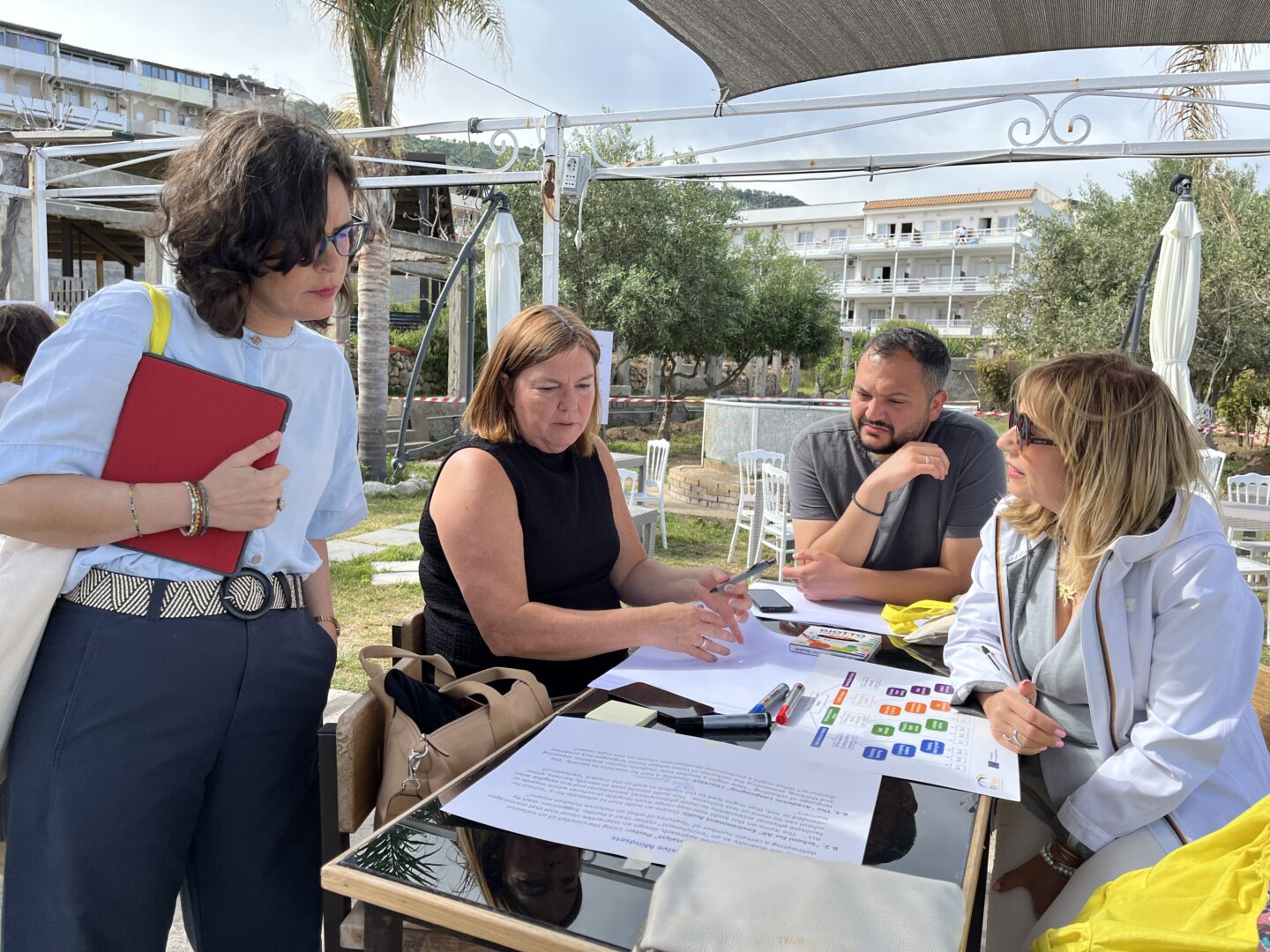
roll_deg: -1.5
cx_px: 635
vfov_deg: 53.1
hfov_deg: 67.3
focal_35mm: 26
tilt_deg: -7.4
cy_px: 476
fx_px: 954
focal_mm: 5.1
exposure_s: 1/1186
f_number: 1.6
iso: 50
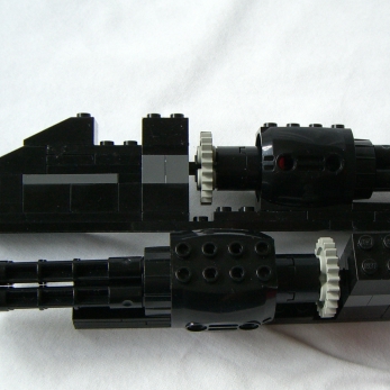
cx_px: 256
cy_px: 223
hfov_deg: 27.6
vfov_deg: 27.7
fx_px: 790
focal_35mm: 62
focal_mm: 6.2
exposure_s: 1/60
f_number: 2.7
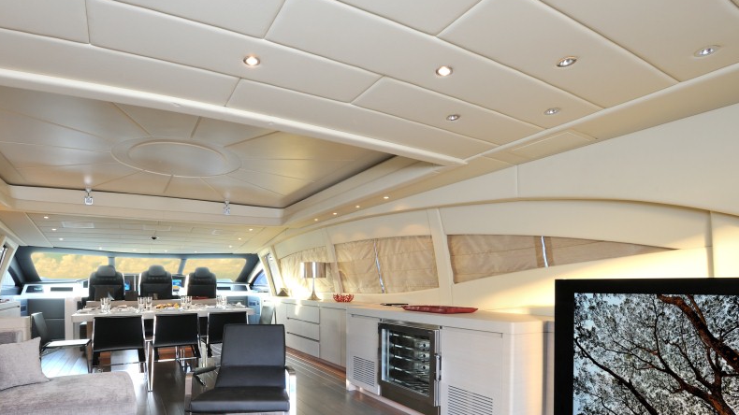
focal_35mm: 19
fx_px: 372
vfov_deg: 56.4
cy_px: 292
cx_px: 305
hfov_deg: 88.7
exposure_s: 1/2
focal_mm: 14
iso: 200
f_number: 14
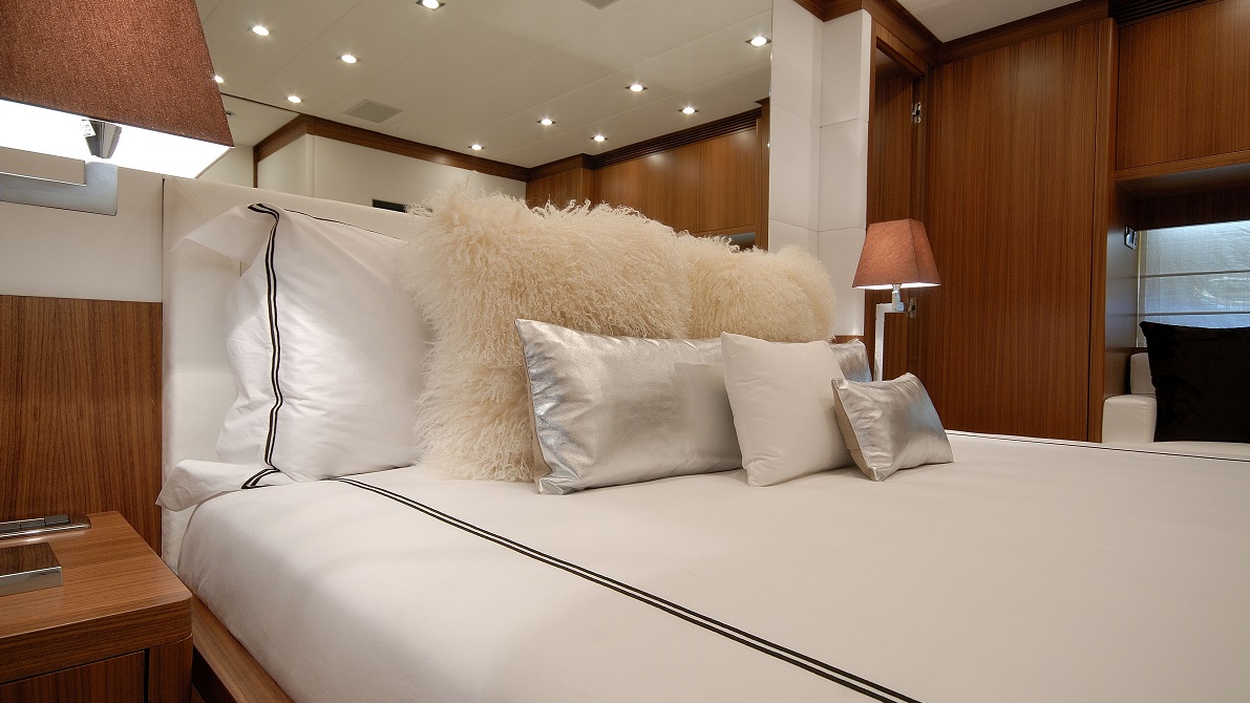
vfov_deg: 54.7
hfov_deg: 85.1
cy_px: 348
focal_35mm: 21
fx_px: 680
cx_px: 626
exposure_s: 1/4
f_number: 9
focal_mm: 13
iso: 100
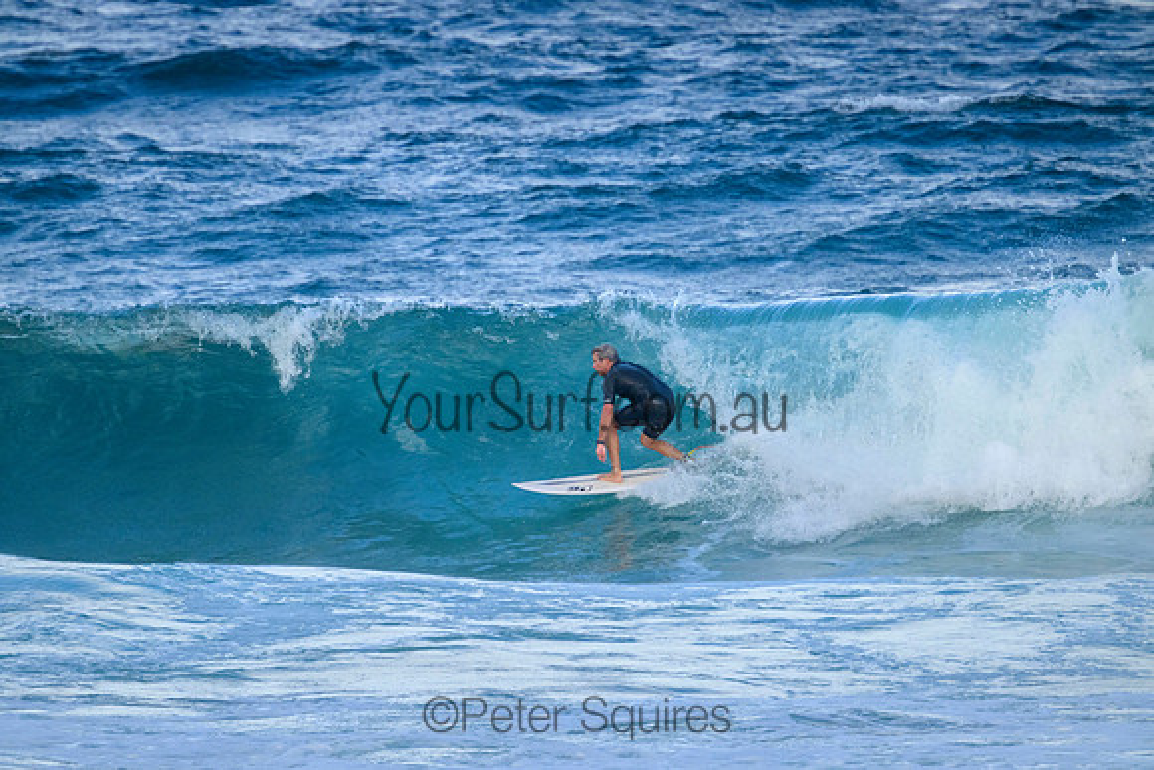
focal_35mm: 800
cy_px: 385
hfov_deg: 2.6
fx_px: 25649
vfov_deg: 1.7
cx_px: 577
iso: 2500
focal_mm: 800
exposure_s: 1/1600
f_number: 11
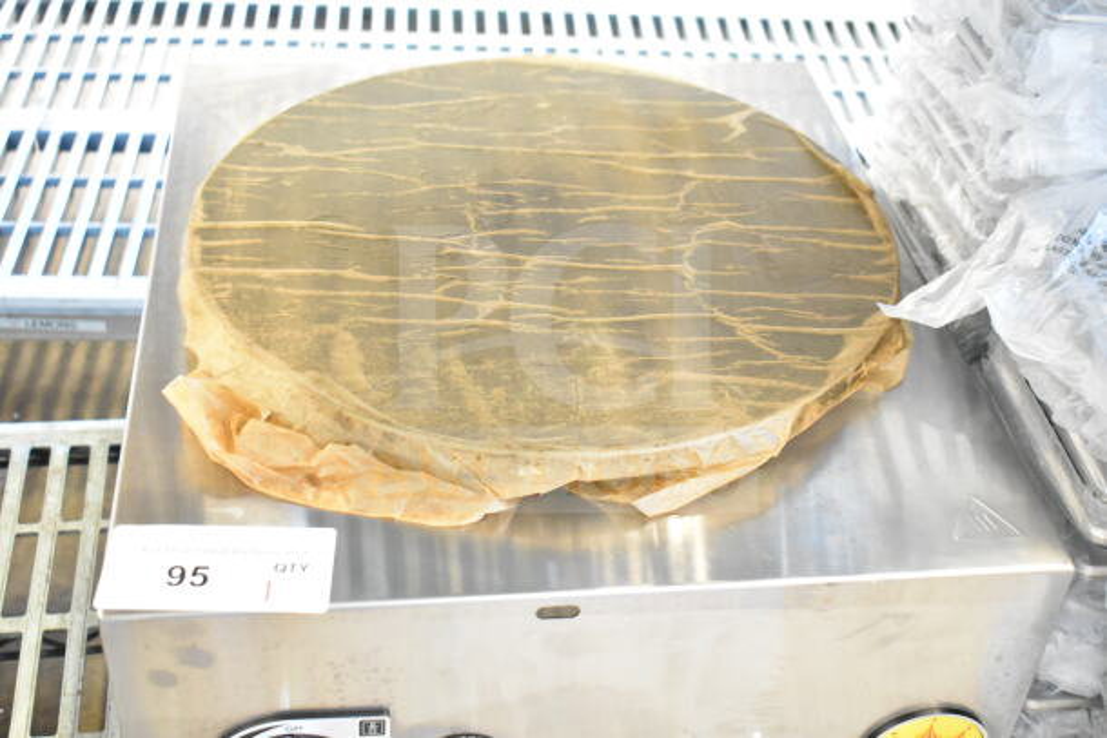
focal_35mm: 48
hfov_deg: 41.1
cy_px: 369
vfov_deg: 28.1
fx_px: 1476
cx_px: 554
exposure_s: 1/50
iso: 7200
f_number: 4.5
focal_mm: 32
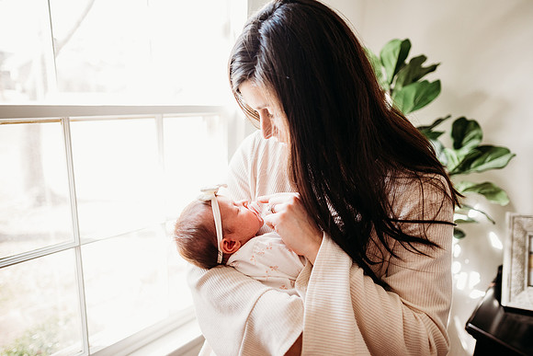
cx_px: 266
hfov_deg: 73.7
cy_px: 178
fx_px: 355
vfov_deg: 53.2
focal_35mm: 24
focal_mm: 24
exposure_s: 1/500
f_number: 1.8
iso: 640
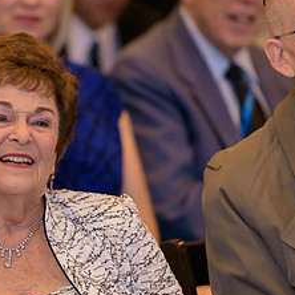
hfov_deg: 3.9
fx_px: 4281
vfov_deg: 3.9
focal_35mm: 444
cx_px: 9
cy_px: 176
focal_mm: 200
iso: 1600
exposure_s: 1/125
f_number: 3.2
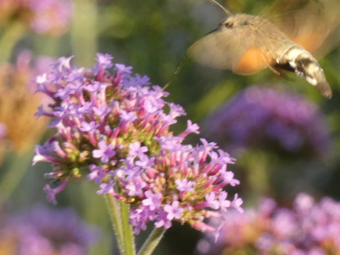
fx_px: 5403
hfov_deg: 3.6
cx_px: 232
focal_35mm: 550
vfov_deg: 2.7
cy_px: 102
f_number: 5.6
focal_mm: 66.7
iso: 200
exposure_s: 1/80
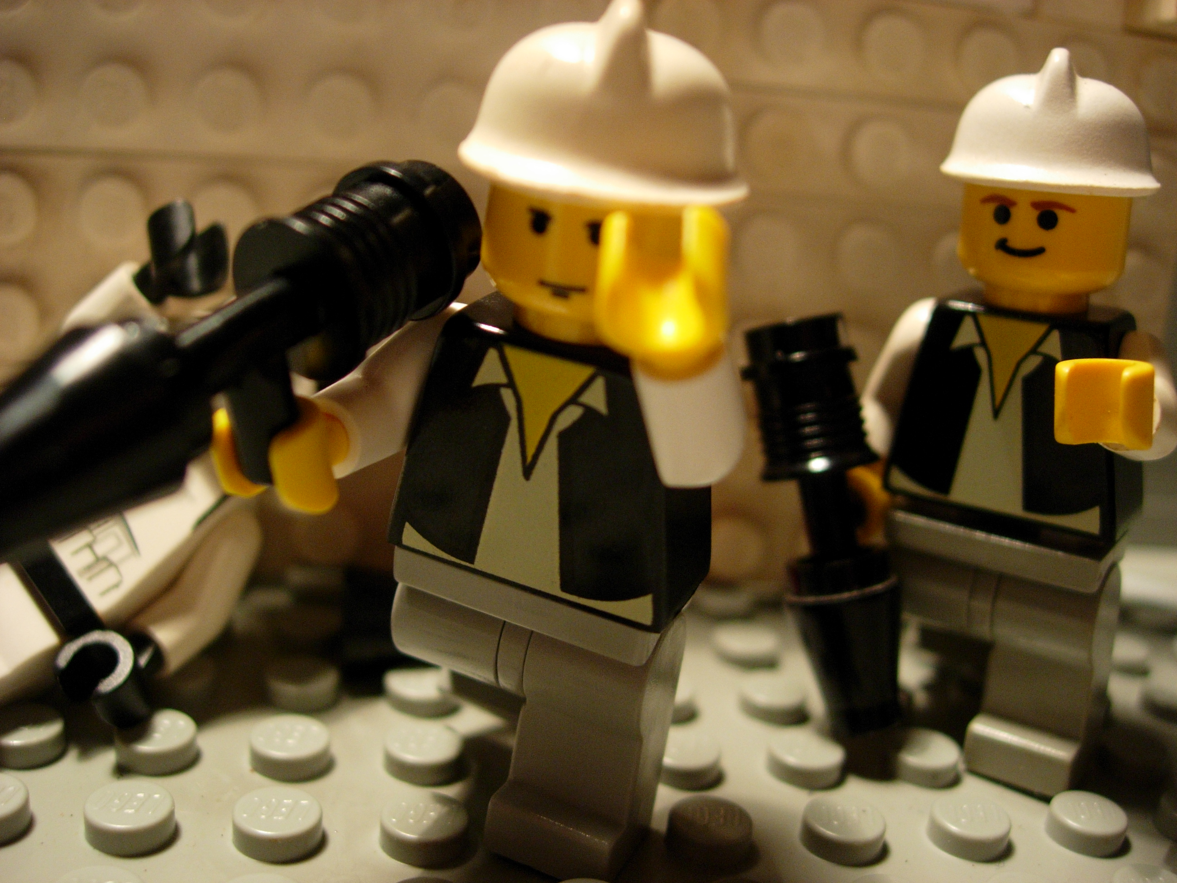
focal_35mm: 38
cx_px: 588
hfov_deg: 49.0
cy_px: 442
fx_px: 1292
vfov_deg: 37.7
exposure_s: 1/32
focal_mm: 7.8
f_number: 2.8
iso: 154
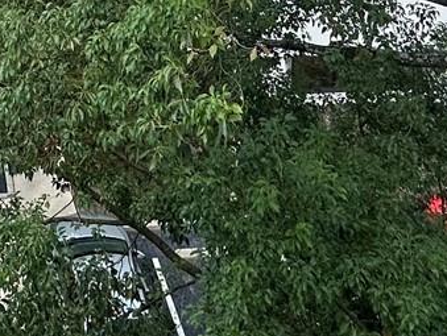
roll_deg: +0.0
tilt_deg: -5.1
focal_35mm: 66
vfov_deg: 16.5
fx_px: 853
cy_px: -350
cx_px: -21
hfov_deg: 27.3
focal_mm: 2.22
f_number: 2.2
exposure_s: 1/955
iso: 40
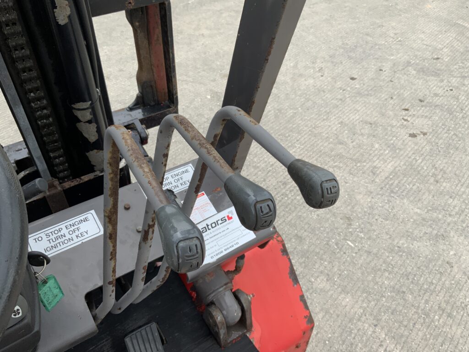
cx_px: 234
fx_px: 393
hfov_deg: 61.7
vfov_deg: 48.2
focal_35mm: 29
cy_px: 176
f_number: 1.8
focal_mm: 3
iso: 16
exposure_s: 1/397
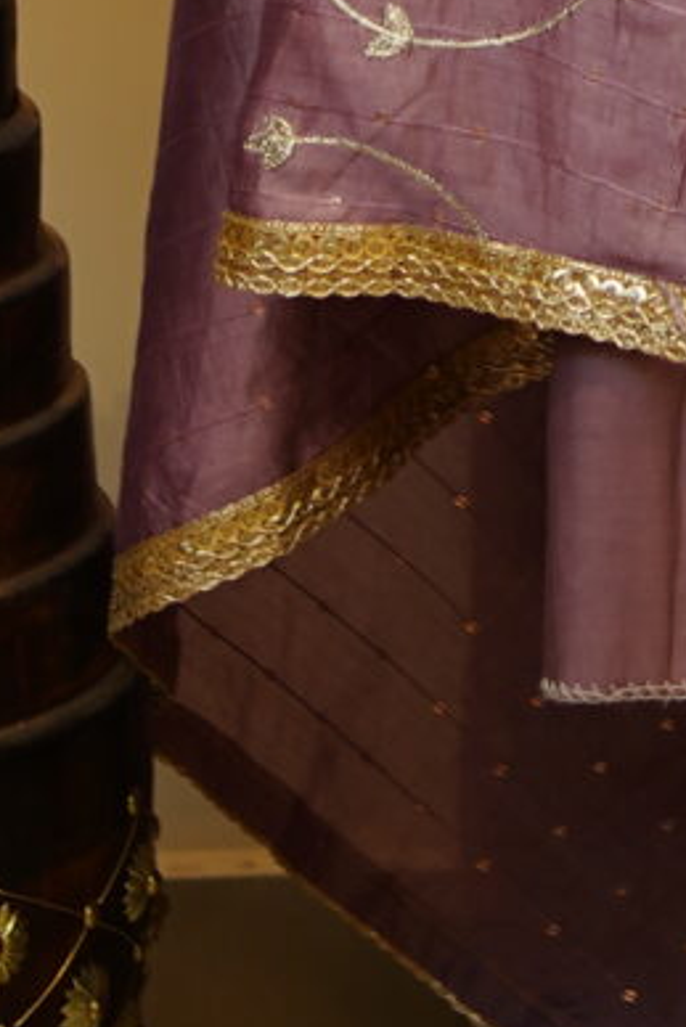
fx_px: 6596
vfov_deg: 8.4
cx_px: 1063
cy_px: -1186
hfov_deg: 5.9
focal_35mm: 231
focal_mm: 35
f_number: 2
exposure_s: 1/125
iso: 160
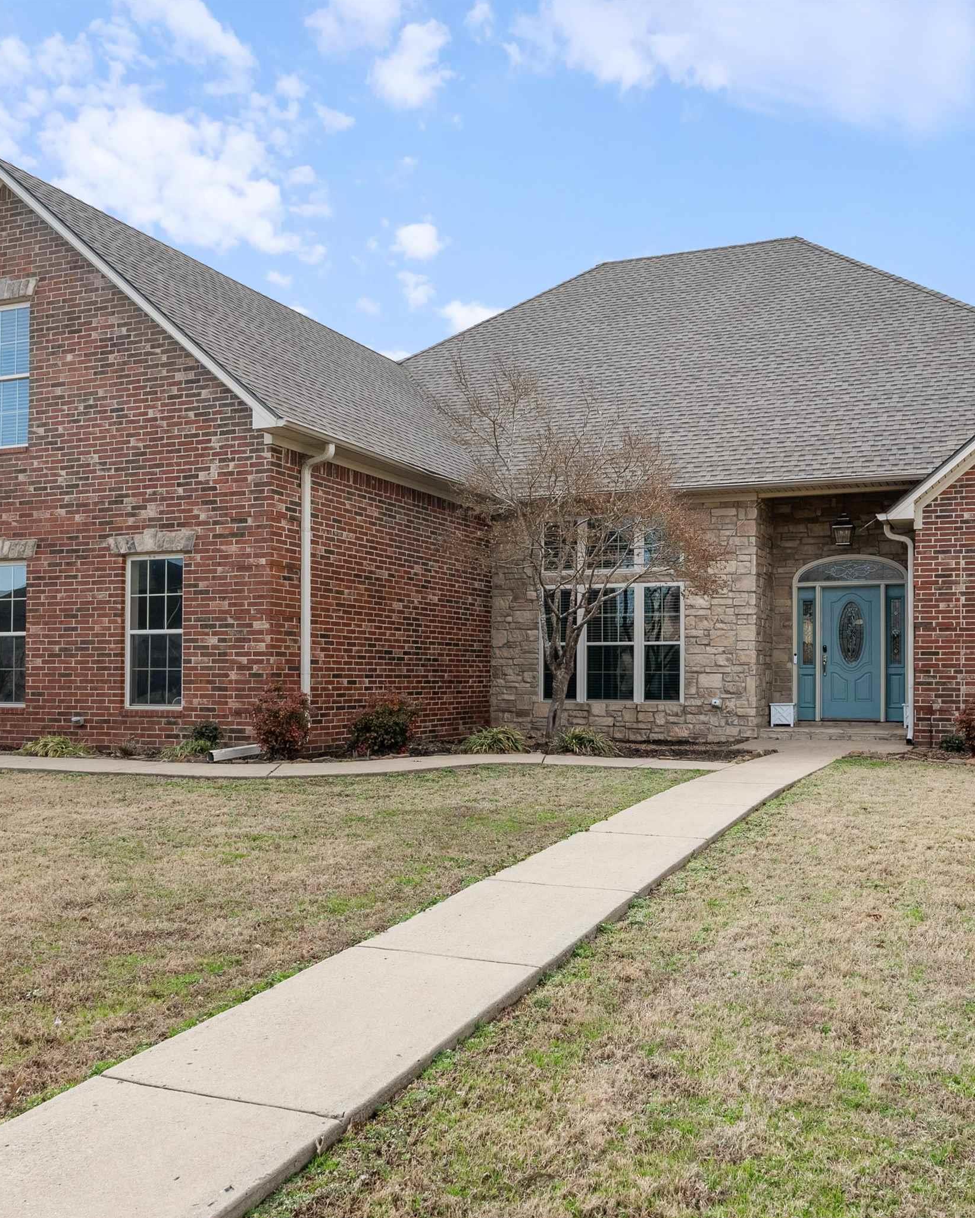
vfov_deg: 57.2
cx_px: 556
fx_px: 1118
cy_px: 608
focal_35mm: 31
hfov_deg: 47.0
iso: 250
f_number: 10
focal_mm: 22
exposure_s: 1/320
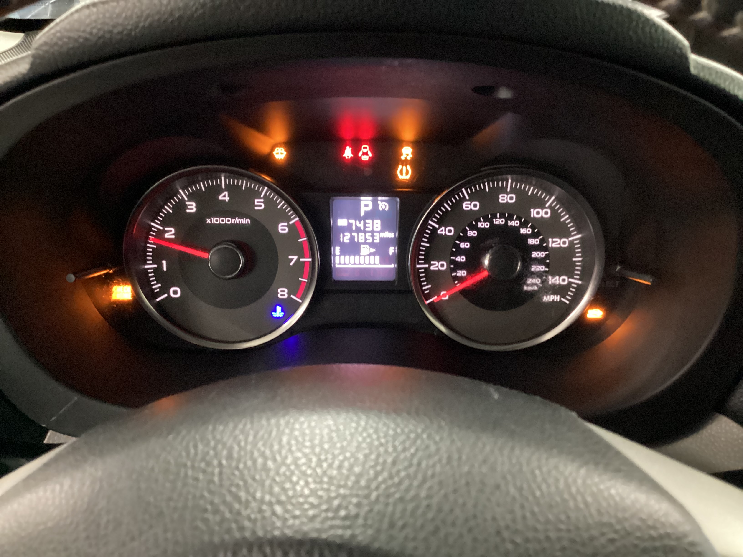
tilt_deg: -27.6
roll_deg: -1.1
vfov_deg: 45.4
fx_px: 665
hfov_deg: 58.4
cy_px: 278
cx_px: 372
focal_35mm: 31
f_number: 2.4
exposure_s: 1/17
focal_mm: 3.3
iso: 640
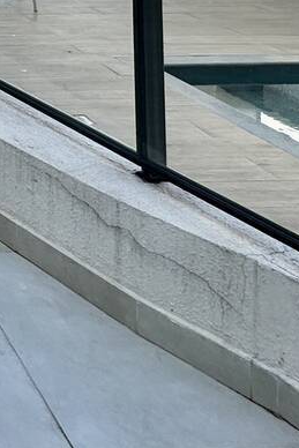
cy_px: -173
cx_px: -262
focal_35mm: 54
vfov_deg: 28.3
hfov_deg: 18.6
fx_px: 672
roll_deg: -0.1
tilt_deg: -0.3
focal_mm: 2.22
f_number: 2.2
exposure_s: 1/1667
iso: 50
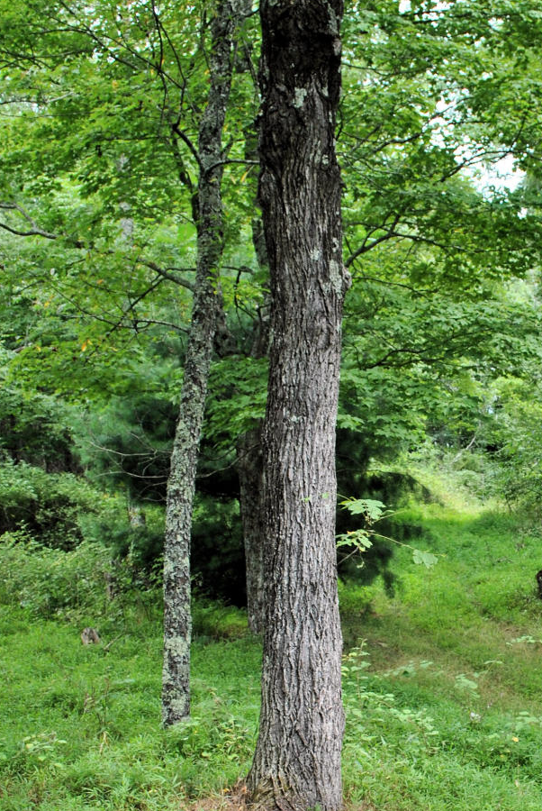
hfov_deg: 22.0
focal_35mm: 60
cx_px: 510
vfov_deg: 33.0
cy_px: 548
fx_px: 1352
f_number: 5.6
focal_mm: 18
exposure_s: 1/125
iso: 200
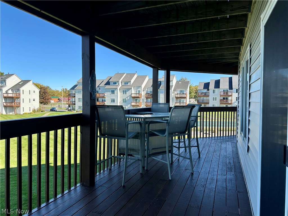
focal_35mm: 24
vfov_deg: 56.8
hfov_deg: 71.6
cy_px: 108
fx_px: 200
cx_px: 144
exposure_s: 1/1495
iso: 80
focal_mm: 6.86
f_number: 1.78
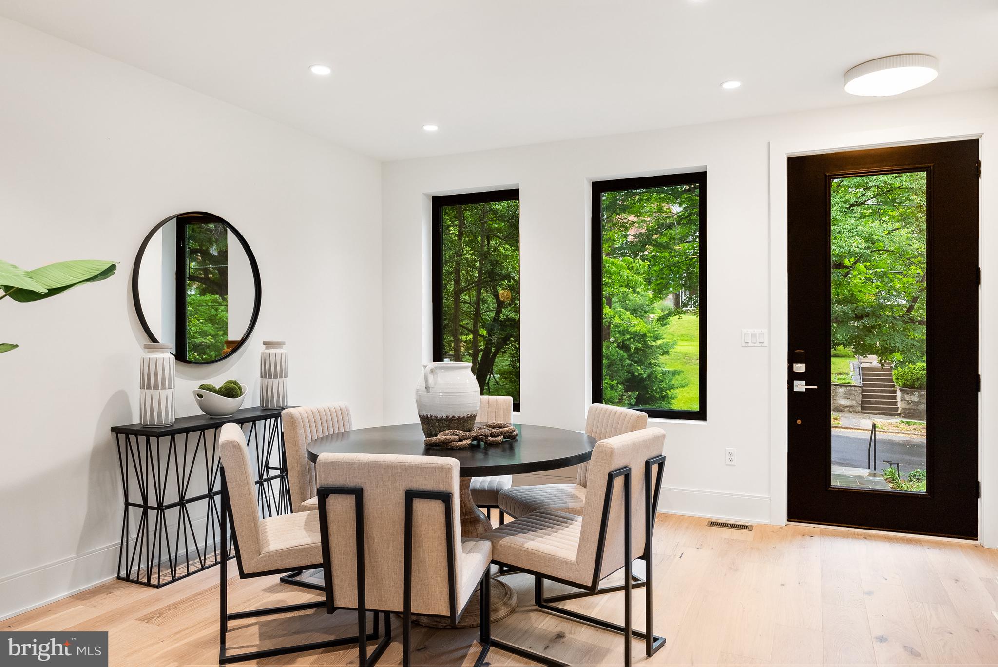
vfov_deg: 53.2
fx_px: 666
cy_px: 334
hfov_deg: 73.7
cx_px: 499
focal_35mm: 24
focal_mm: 24
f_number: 4
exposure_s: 1/25
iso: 800
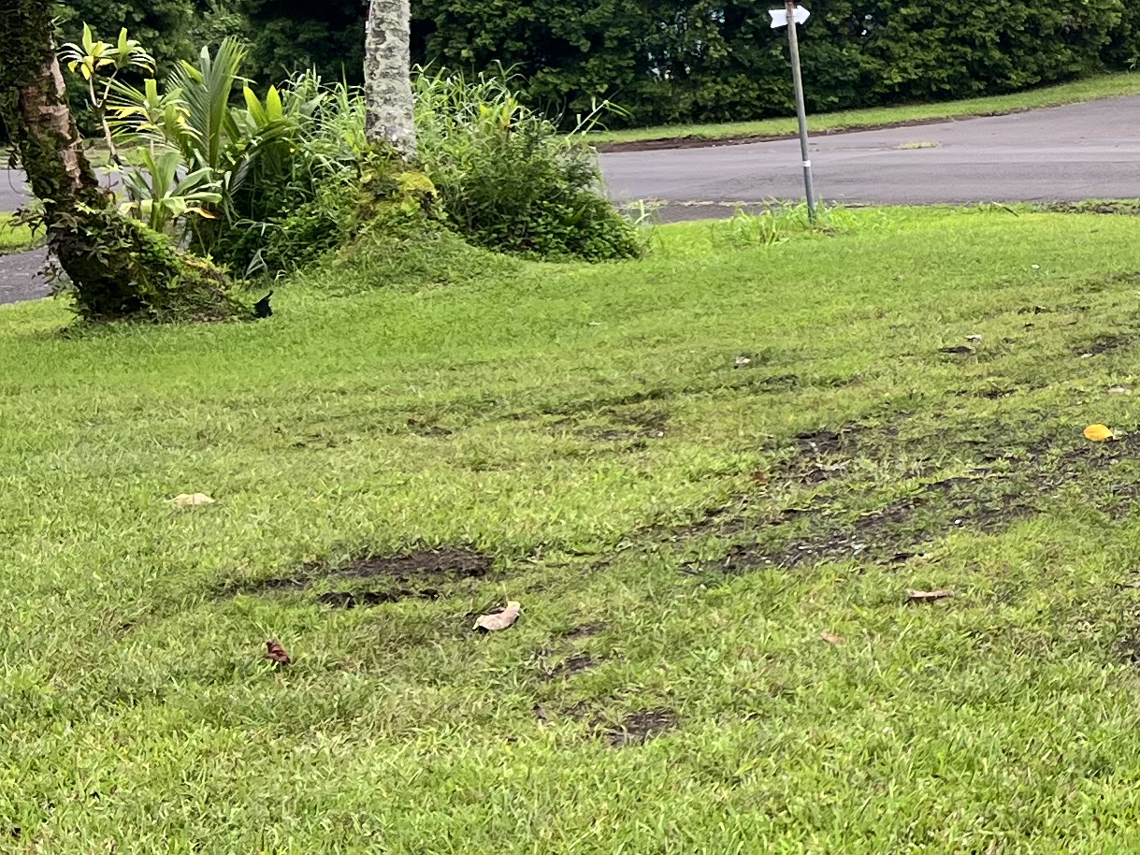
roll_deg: +0.5
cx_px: 1508
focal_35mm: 86
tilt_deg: -4.8
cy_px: 66
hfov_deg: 20.6
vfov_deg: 16.9
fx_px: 2832
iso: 50
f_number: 1.6
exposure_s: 1/592
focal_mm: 5.1
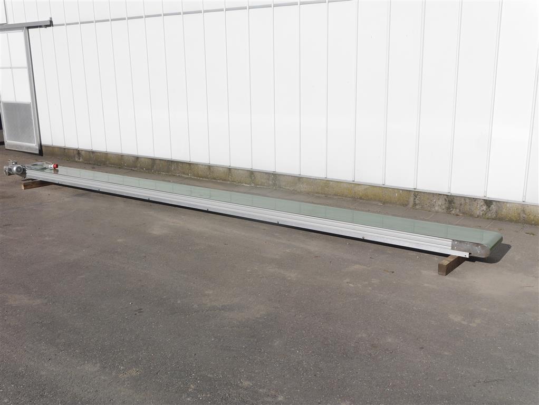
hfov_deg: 51.3
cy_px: 202
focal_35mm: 36
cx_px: 270
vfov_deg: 39.7
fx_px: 561
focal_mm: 18
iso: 160
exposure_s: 1/500
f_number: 10
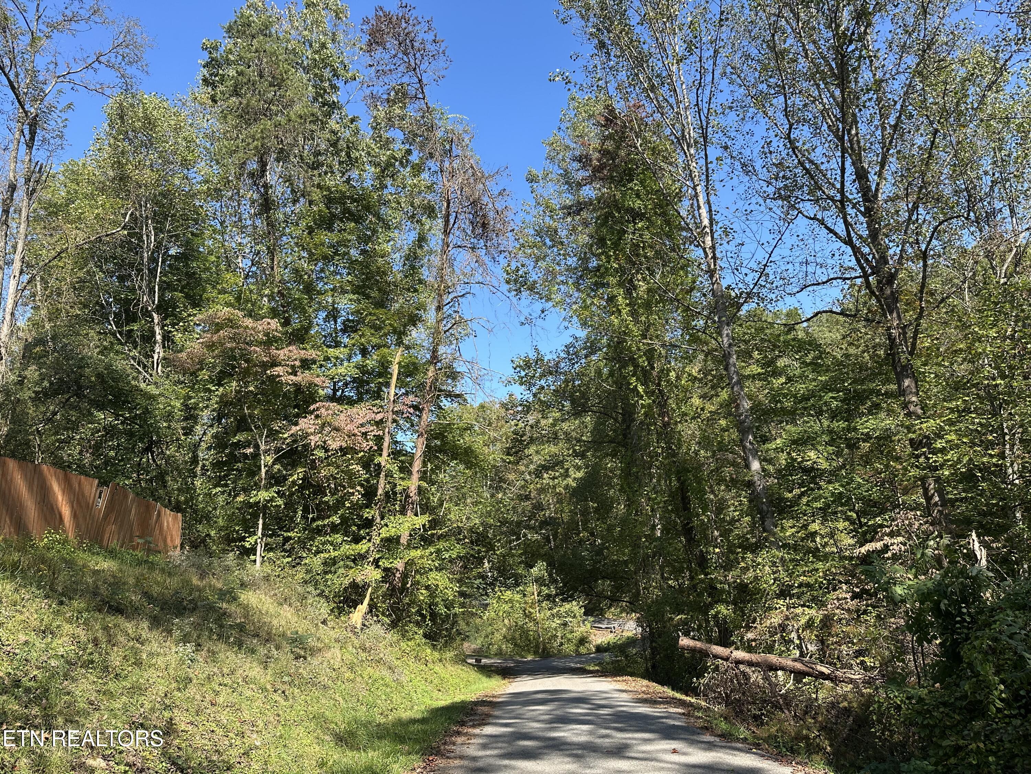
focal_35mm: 24
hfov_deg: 71.6
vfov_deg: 56.8
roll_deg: +3.0
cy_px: 387
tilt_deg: +13.8
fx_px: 715
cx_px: 516
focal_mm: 6.86
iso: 80
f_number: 1.78
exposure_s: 1/1289
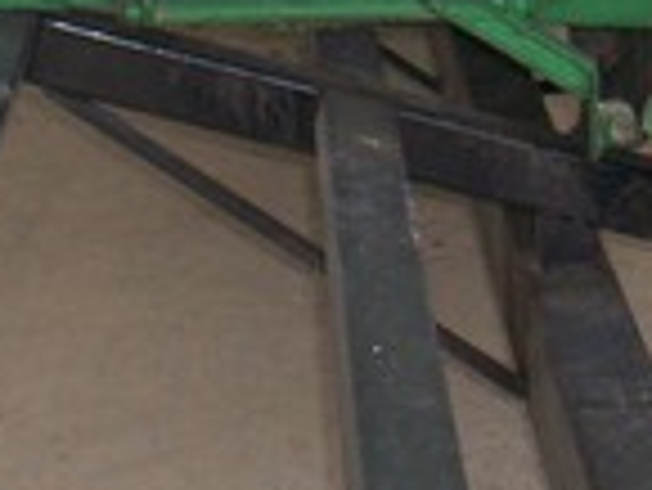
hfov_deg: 14.5
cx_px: 544
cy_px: -288
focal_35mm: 135
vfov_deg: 10.5
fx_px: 2545
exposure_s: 1/86.7
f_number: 4.5
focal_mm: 5.9
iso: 140
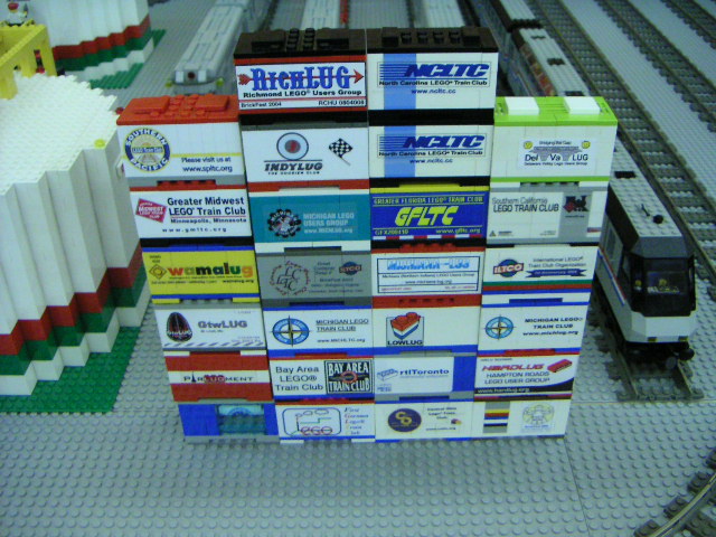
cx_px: 358
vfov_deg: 38.7
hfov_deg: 50.1
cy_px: 268
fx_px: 765
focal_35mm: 37
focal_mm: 4.8
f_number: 2.8
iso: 400
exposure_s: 1/45
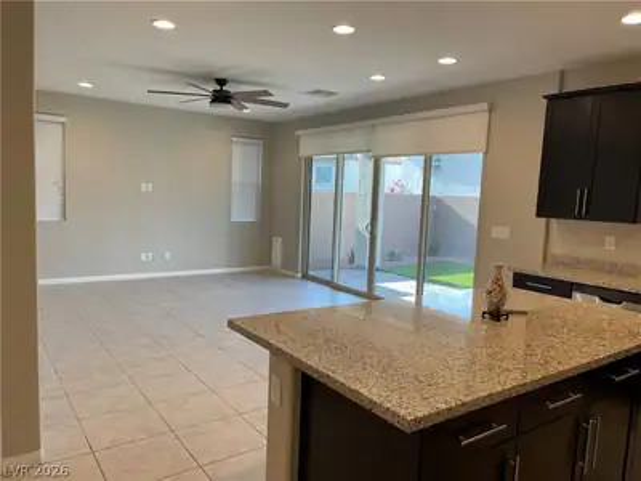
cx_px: 320
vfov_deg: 53.1
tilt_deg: -6.3
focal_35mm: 26
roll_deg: -2.3
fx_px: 481
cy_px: 240
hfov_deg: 67.3
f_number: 1.6
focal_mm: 5.1
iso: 64
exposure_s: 1/120
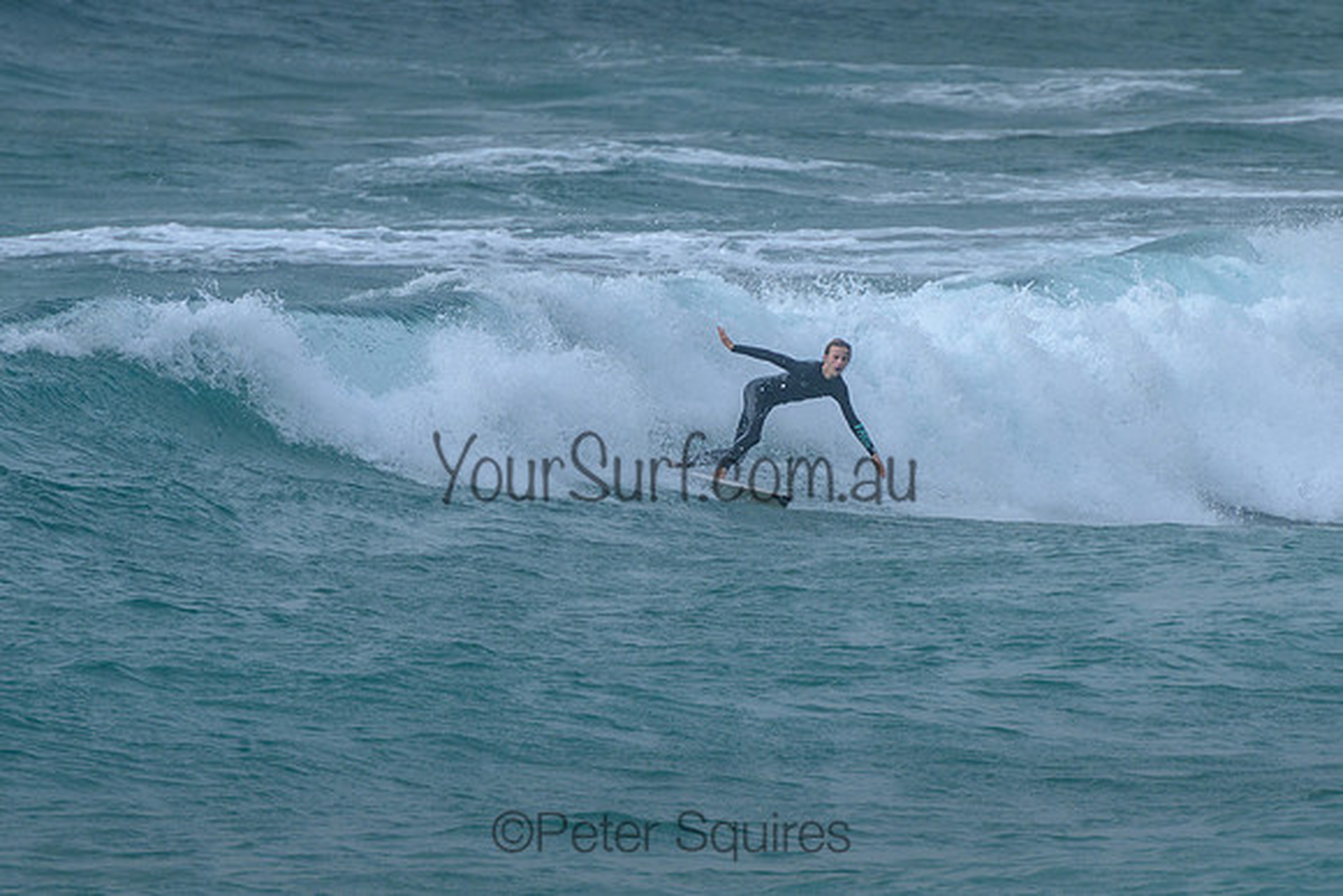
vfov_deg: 2.5
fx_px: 20534
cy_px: 379
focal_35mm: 550
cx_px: 817
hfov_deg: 3.7
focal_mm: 400
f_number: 8
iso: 500
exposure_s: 1/2000
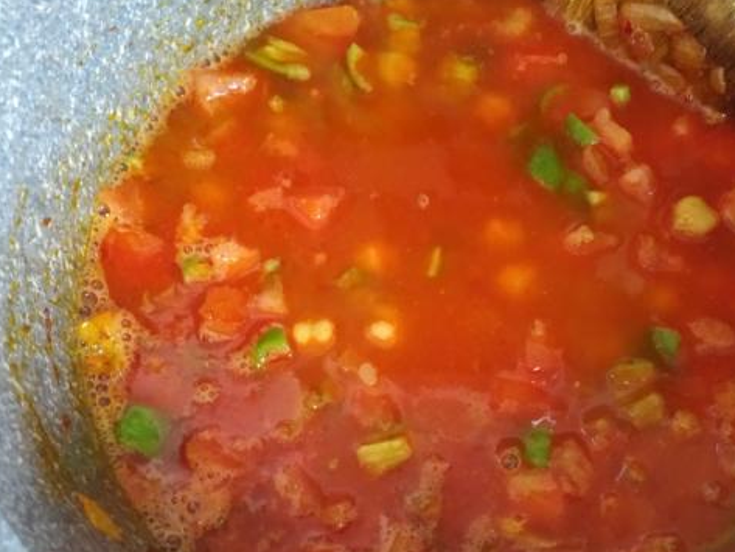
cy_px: 348
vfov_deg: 40.4
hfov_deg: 52.2
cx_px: 446
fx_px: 743
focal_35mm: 35
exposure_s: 1/17
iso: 640
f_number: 1.9
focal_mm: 3.94
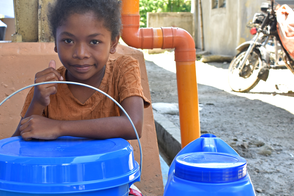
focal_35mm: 66
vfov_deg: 20.6
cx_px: 105
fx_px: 537
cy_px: 121
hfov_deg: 30.4
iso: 100
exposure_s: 1/40
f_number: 5.6
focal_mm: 27
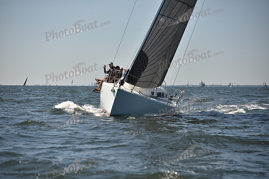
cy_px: 90
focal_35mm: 130
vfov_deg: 10.6
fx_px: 972
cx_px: 134
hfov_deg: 15.8
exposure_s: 1/1600
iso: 250
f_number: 3.5
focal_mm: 130
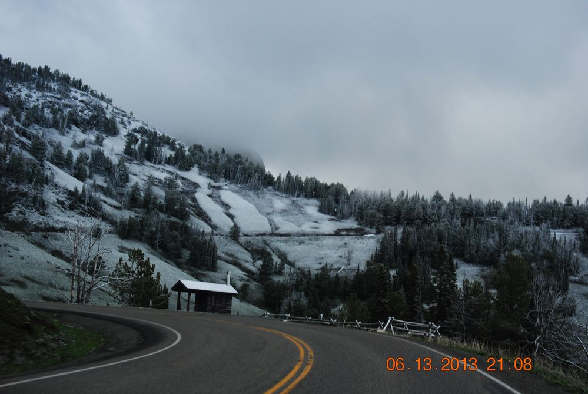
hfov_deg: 24.6
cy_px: 197
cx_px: 294
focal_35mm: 82
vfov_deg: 16.6
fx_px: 1349
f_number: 4.5
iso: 200
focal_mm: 55
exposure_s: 1/60
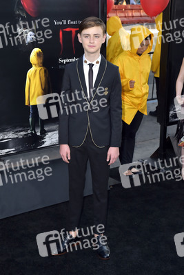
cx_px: 92
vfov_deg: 33.4
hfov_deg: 22.6
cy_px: 138
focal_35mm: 60
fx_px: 460
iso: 640
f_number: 6.3
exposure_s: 1/250
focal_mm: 60
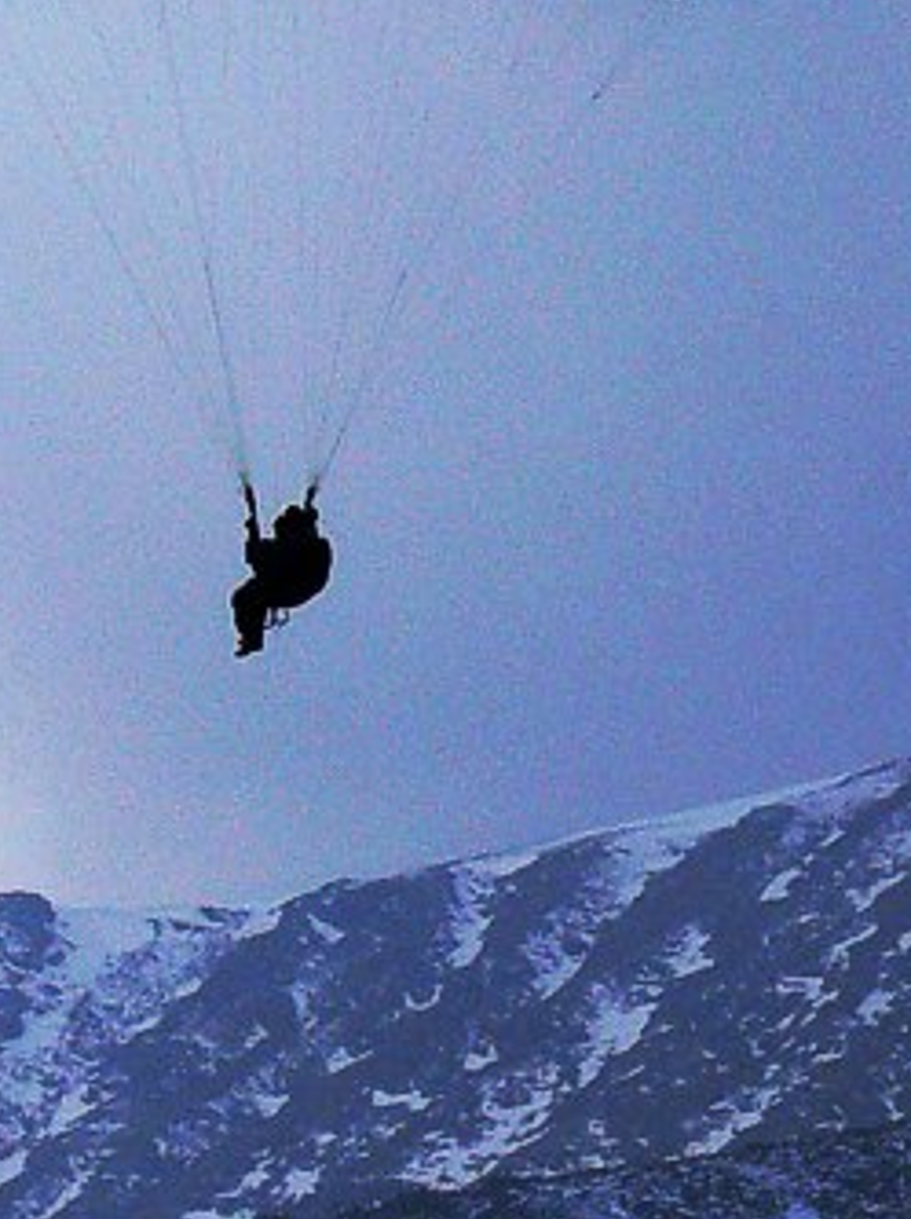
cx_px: 176
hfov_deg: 3.4
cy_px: 754
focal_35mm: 431
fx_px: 15153
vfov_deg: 4.6
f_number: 9
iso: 80
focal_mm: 23.3
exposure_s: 1/640
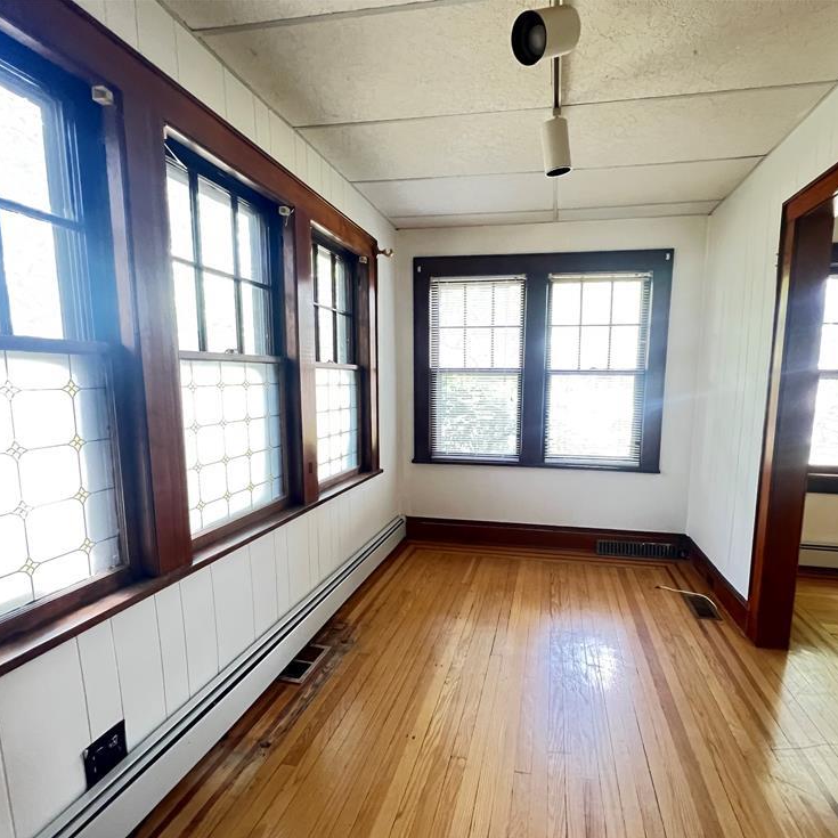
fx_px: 438
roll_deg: -0.4
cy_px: 437
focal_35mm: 16
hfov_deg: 87.0
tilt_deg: -7.9
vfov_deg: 87.4
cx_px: 471
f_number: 1.8
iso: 800
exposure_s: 1/60
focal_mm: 1.57
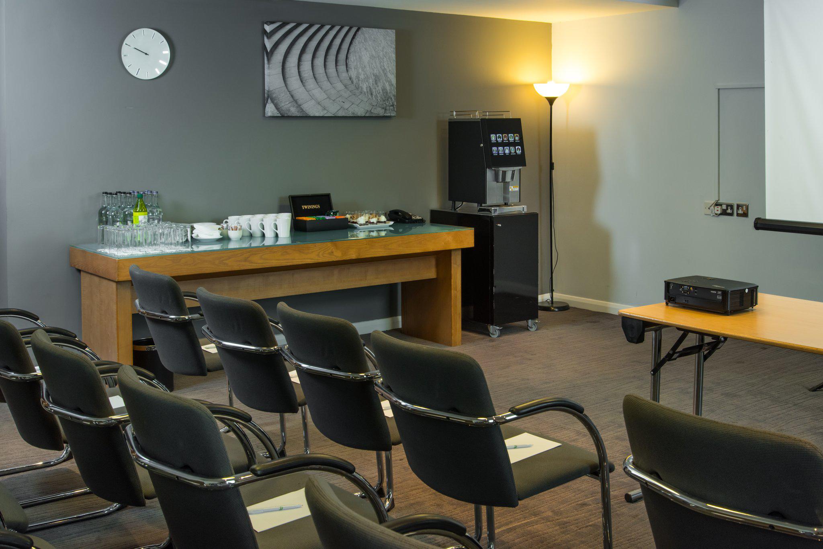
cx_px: 412
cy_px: 274
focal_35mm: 40
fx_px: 915
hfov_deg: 48.4
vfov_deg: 33.4
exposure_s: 1/10
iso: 800
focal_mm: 40
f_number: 10
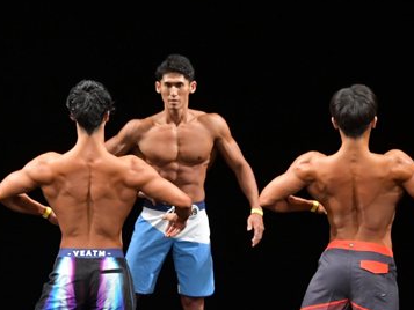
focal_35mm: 421
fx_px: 5037
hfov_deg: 4.7
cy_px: 282
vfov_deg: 3.5
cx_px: 119
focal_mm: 135
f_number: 5.6
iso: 3200
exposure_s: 1/400
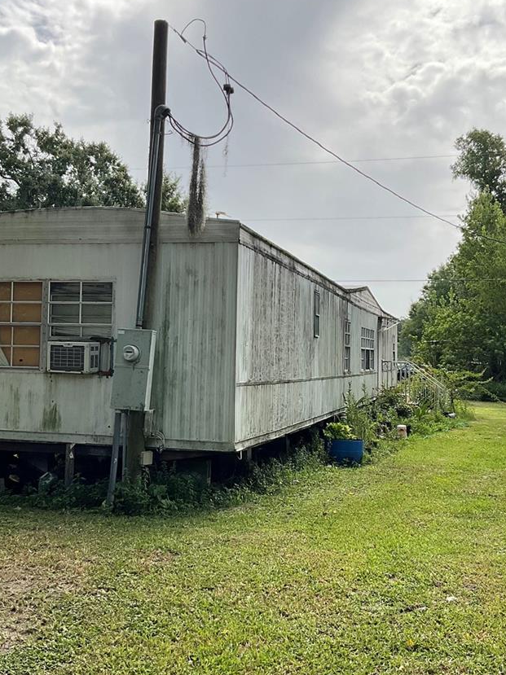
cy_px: 347
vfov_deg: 44.8
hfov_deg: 34.3
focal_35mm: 42
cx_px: 243
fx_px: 819
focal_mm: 3
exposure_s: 1/1250
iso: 25
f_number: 1.8
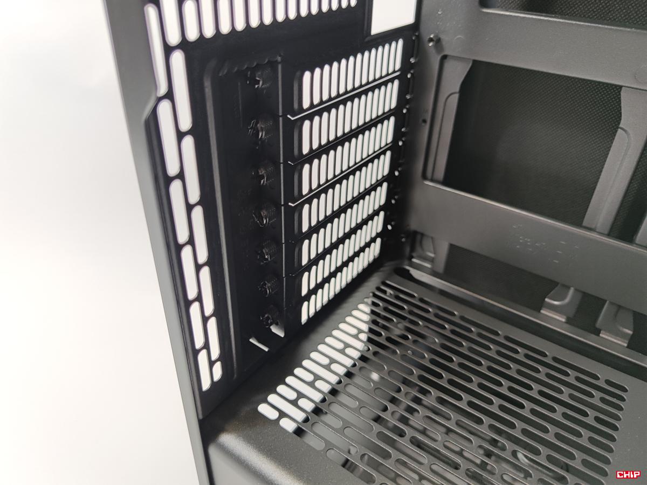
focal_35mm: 25
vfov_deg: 54.9
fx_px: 467
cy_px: 242
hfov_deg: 69.4
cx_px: 324
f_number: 1.85
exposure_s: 1/50
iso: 80
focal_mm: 6.78
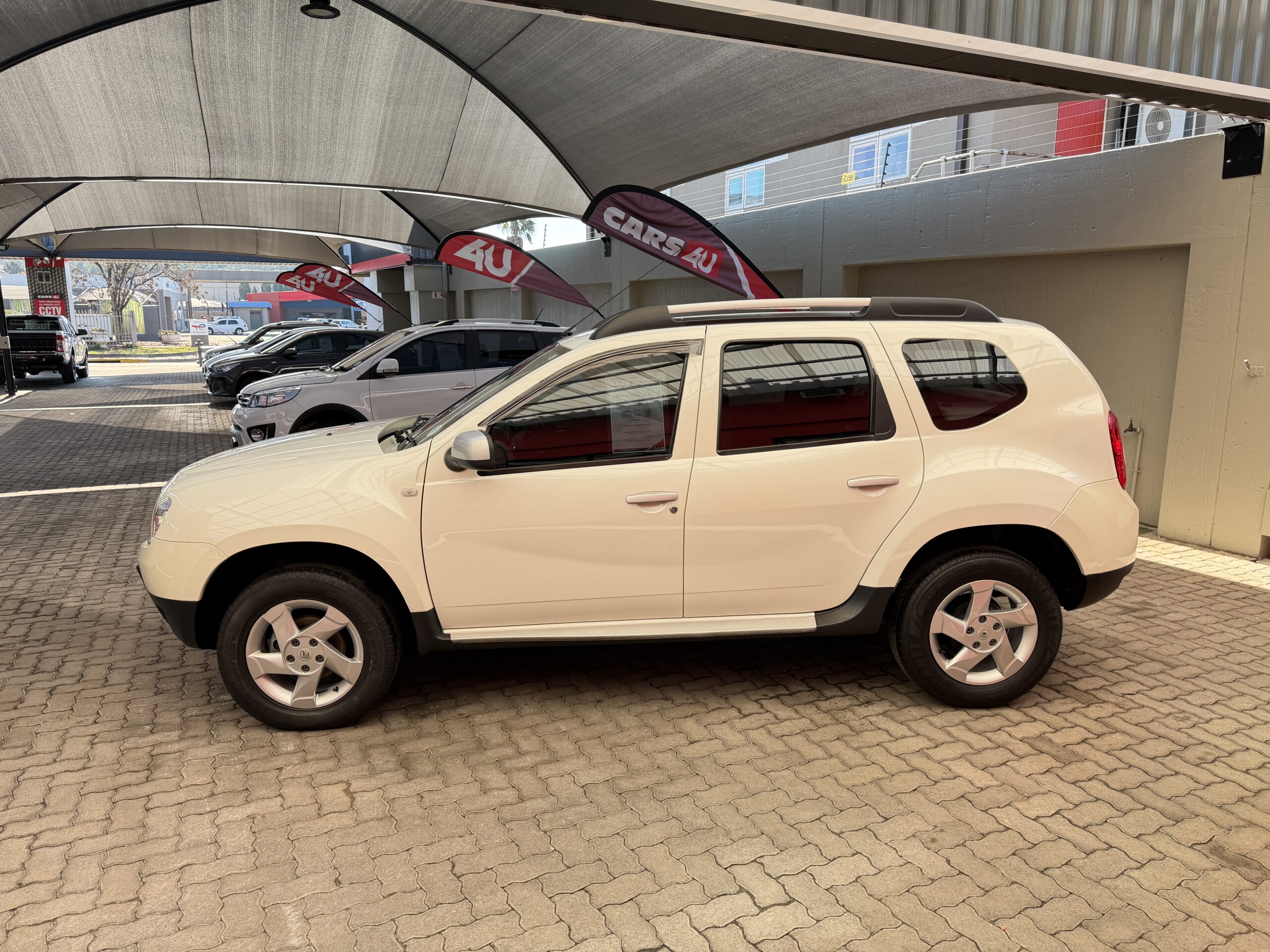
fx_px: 881
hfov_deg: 71.6
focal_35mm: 24
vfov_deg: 56.8
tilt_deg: -10.8
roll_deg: +0.0
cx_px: 635
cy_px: 476
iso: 80
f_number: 1.78
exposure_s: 1/219
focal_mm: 6.76
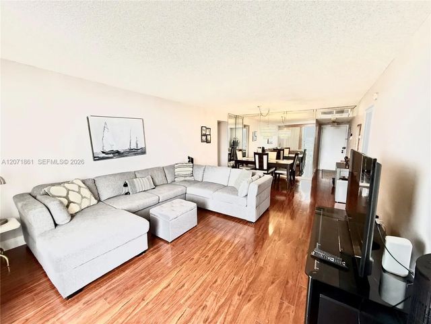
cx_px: 216
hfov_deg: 102.1
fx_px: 174
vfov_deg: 85.7
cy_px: 162
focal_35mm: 14
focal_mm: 2.22
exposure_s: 1/120
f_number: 2.2
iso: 500
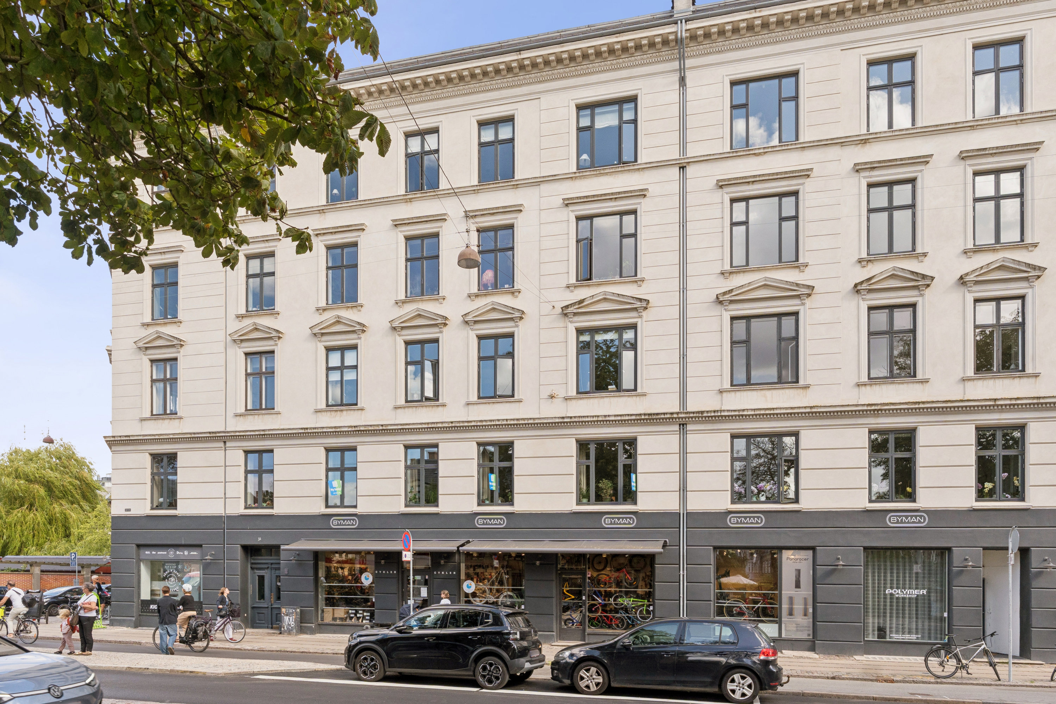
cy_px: 352
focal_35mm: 21
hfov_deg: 80.0
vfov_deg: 58.5
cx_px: 528
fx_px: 629
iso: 400
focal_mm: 14.3
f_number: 7.1
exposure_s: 1/320
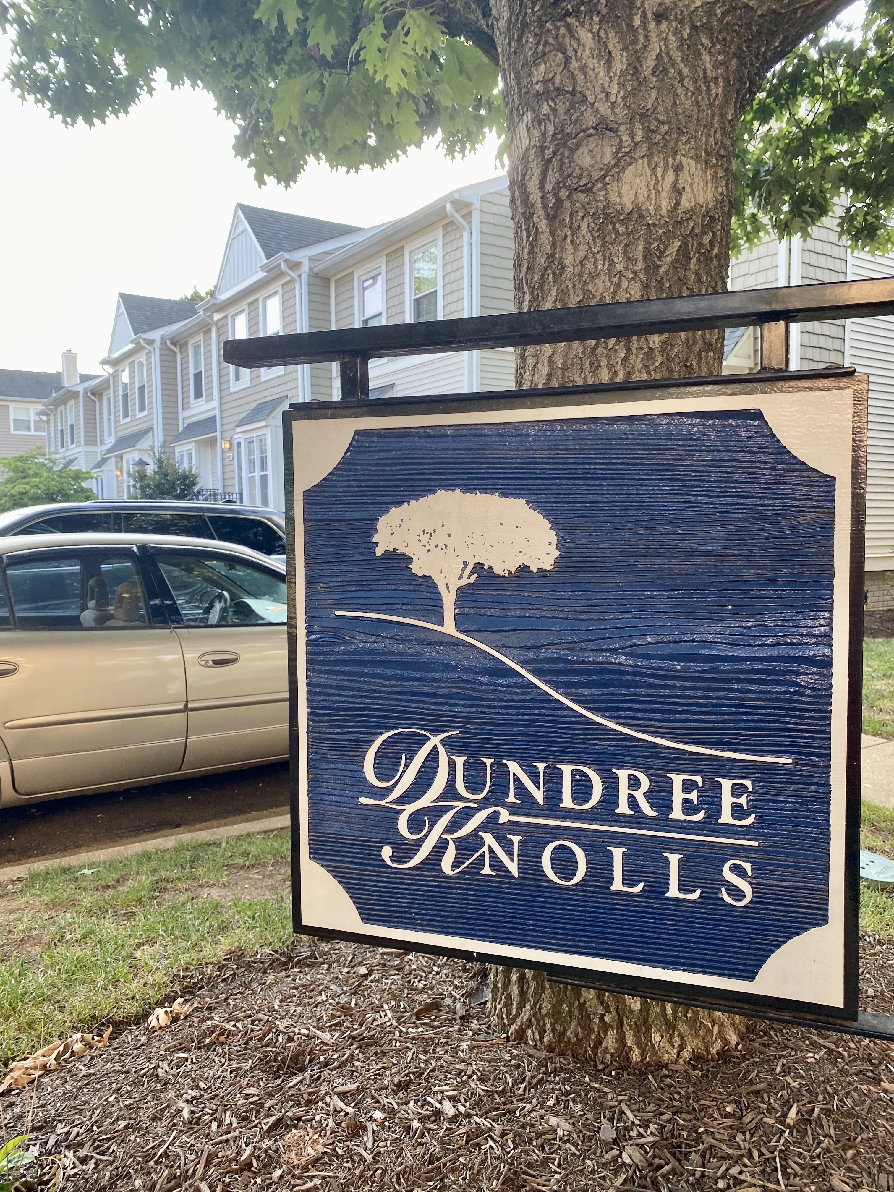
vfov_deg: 67.3
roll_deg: -0.6
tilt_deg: -4.2
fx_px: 895
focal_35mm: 26
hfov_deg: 53.1
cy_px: 596
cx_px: 447
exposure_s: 1/121
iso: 40
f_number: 1.8
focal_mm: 4.25
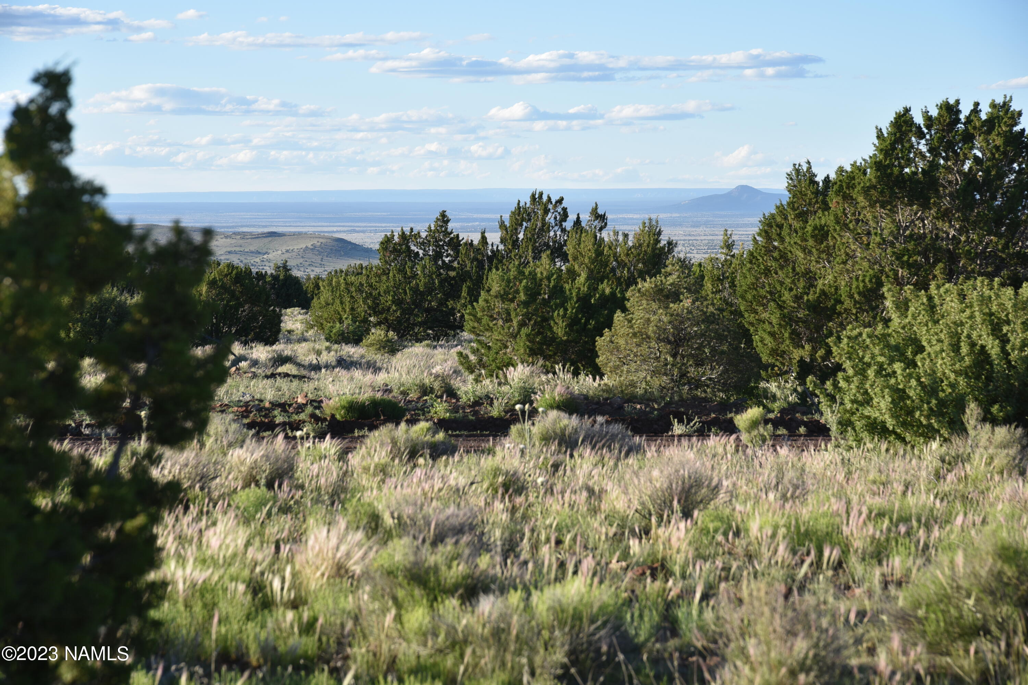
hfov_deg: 19.5
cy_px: 342
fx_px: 2998
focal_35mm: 105
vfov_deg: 13.0
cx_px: 514
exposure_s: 1/250
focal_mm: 105
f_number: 8
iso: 200
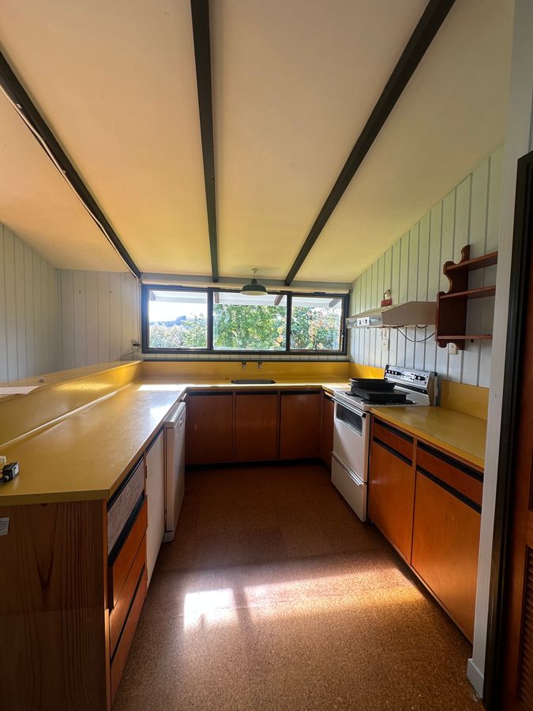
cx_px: 266
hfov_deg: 85.7
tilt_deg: -2.5
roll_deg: -1.7
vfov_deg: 102.1
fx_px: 287
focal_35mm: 14
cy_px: 356
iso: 50
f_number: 2.2
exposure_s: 1/99
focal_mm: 2.22
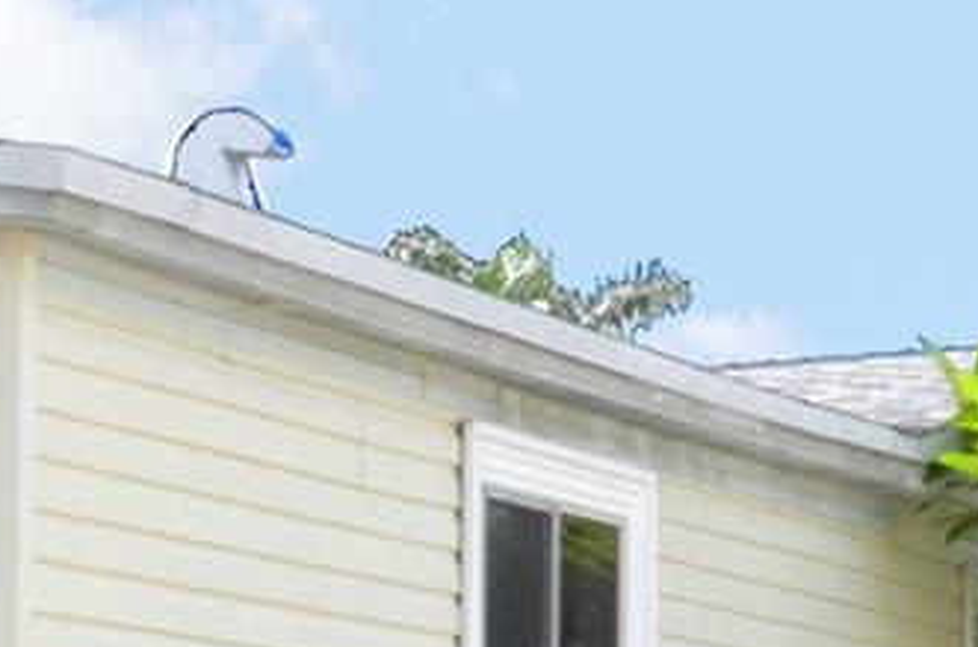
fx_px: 4716
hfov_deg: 11.3
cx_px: -567
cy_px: 1018
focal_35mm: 174
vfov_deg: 7.7
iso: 5000
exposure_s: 1/250
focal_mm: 24
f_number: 22
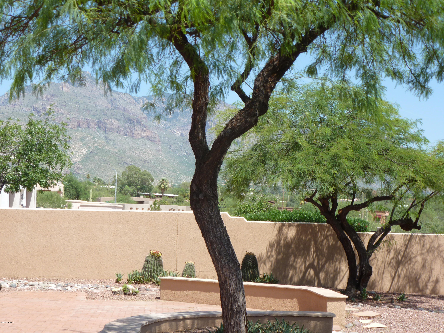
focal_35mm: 65
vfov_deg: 22.6
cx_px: 222
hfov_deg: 29.8
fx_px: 834
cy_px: 166
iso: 100
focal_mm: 11.7
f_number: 4.6
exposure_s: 1/320
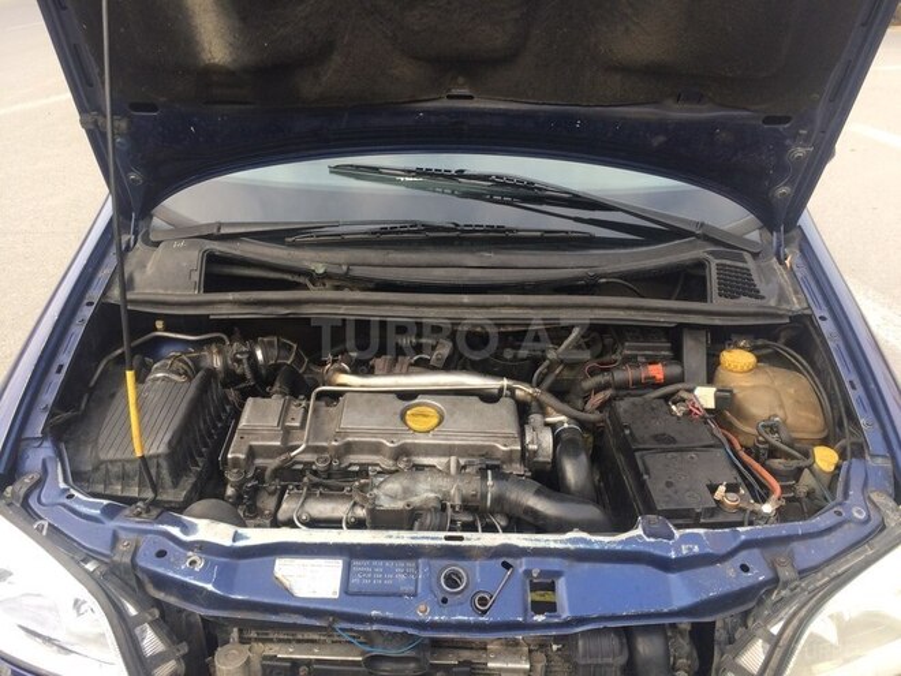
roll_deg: +0.4
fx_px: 755
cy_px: 338
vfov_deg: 48.2
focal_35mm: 29
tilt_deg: -26.2
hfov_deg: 61.7
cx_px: 450
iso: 32
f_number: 2.2
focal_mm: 4.15
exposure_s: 1/149
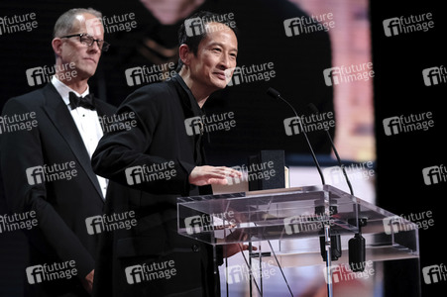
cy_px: 148
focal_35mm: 135
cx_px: 224
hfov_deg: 15.2
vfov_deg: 10.1
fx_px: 1675
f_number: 2
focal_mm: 90
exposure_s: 1/400
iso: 1600
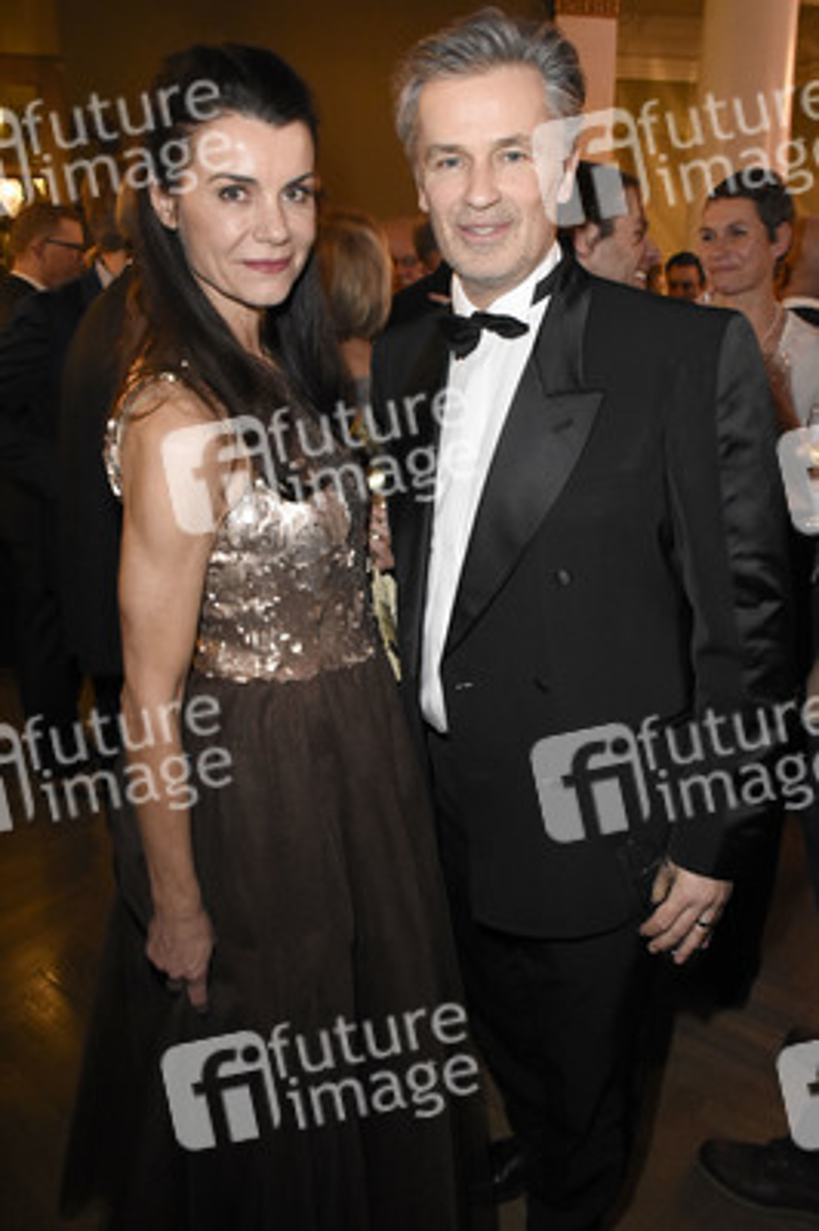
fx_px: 923
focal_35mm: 27
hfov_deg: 47.9
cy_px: 616
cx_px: 410
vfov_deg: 67.4
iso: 3200
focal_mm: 18
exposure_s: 1/60
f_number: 6.3
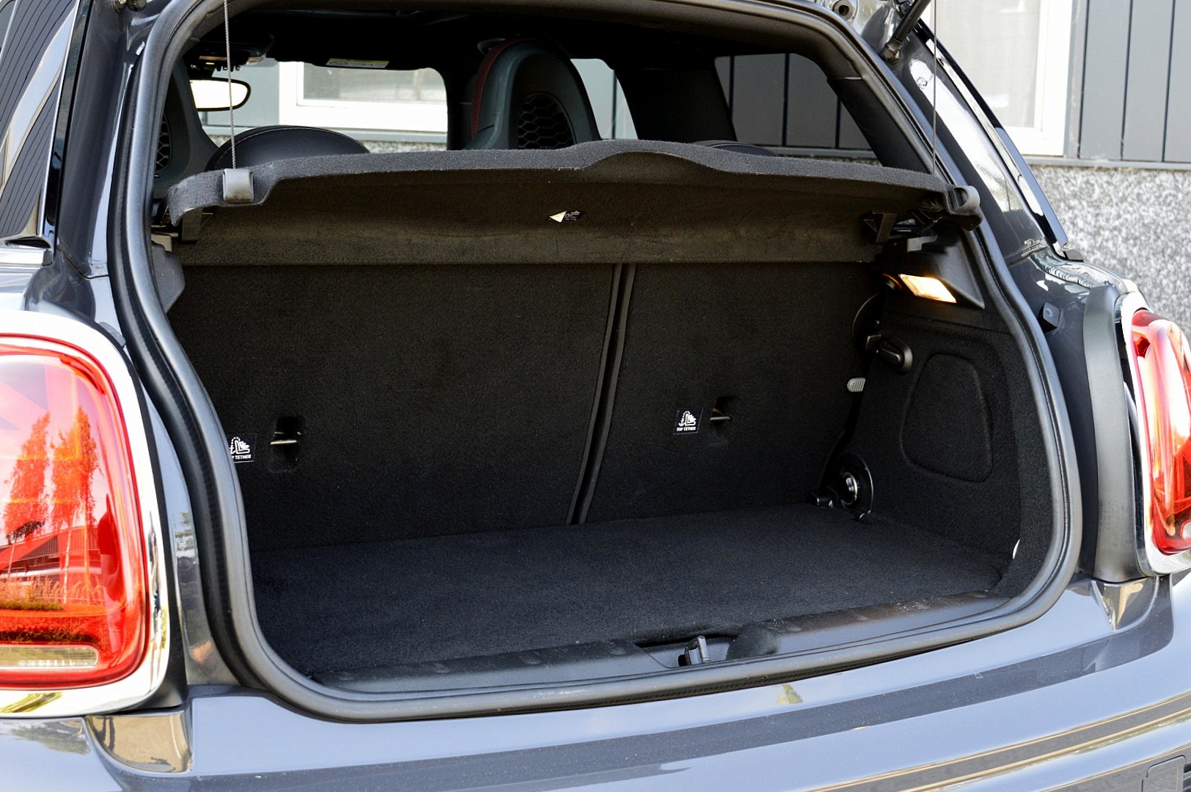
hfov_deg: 42.4
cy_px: 396
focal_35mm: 46
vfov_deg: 28.9
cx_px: 596
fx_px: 1537
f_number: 7.1
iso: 800
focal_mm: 31
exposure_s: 1/60
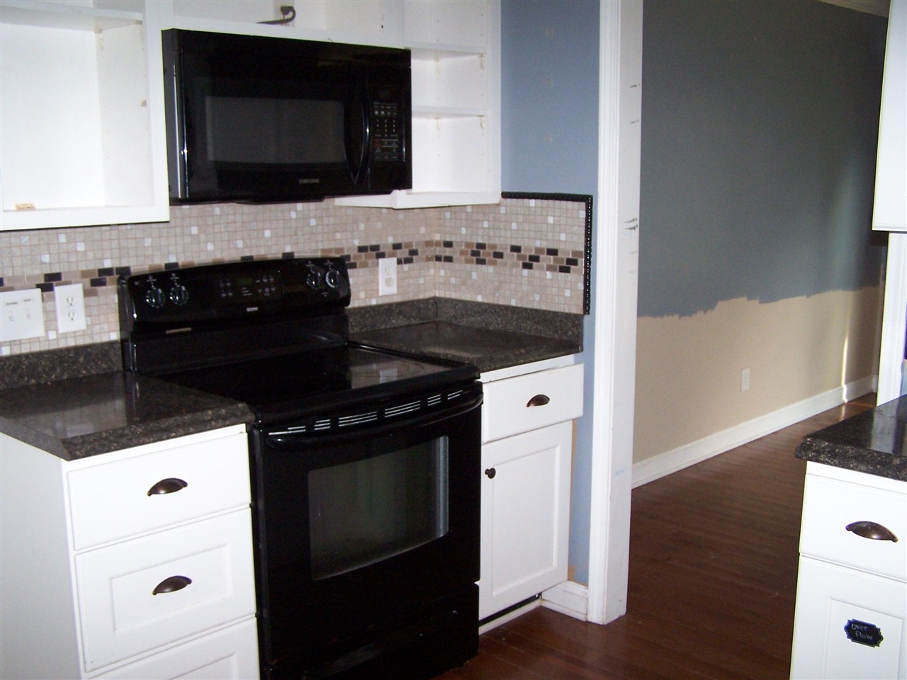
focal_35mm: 38
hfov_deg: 49.0
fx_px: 996
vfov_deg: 37.7
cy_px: 340
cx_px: 454
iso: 140
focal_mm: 6.3
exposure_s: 1/60
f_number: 2.8
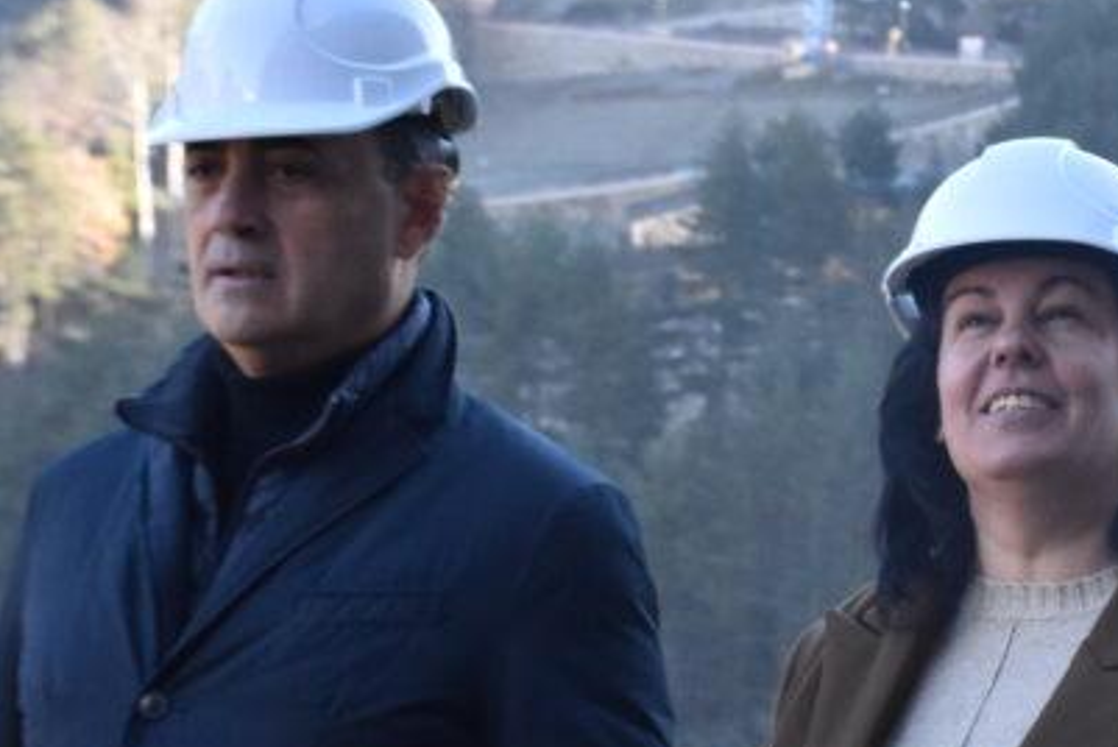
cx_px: 1202
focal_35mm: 172
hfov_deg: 11.8
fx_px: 5354
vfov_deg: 8.0
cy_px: 403
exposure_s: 1/320
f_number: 9
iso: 1250
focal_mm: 45
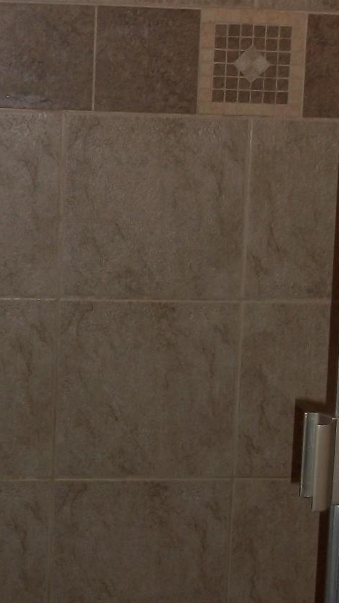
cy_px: 246
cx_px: 126
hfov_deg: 13.0
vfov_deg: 22.9
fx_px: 1487
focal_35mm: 93
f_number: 3.1
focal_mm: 6.5
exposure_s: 1/30
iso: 80
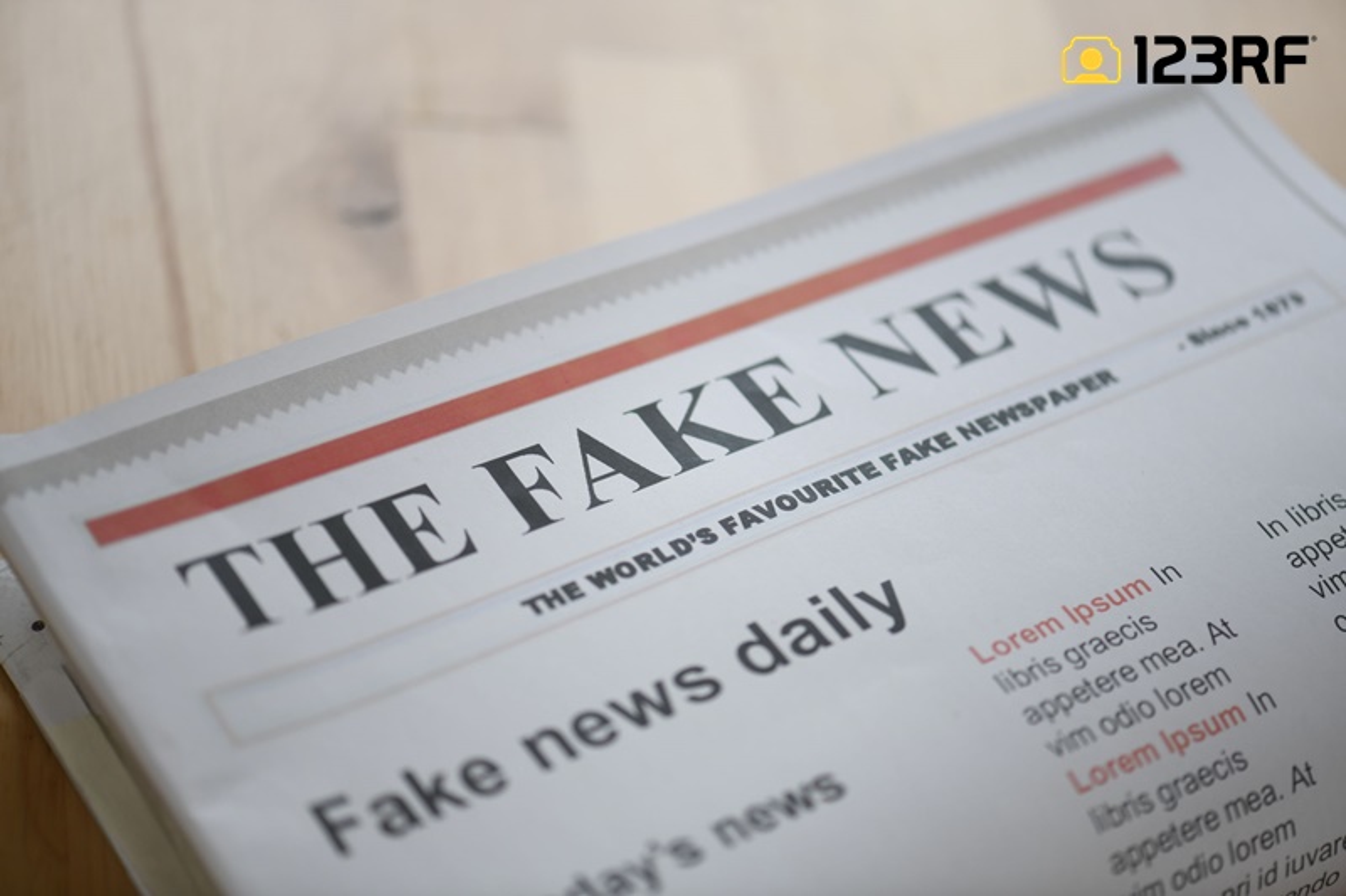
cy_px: 448
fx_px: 3925
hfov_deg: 19.5
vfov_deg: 13.0
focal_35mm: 105
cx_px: 673
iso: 200
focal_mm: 105
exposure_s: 1/320
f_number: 3
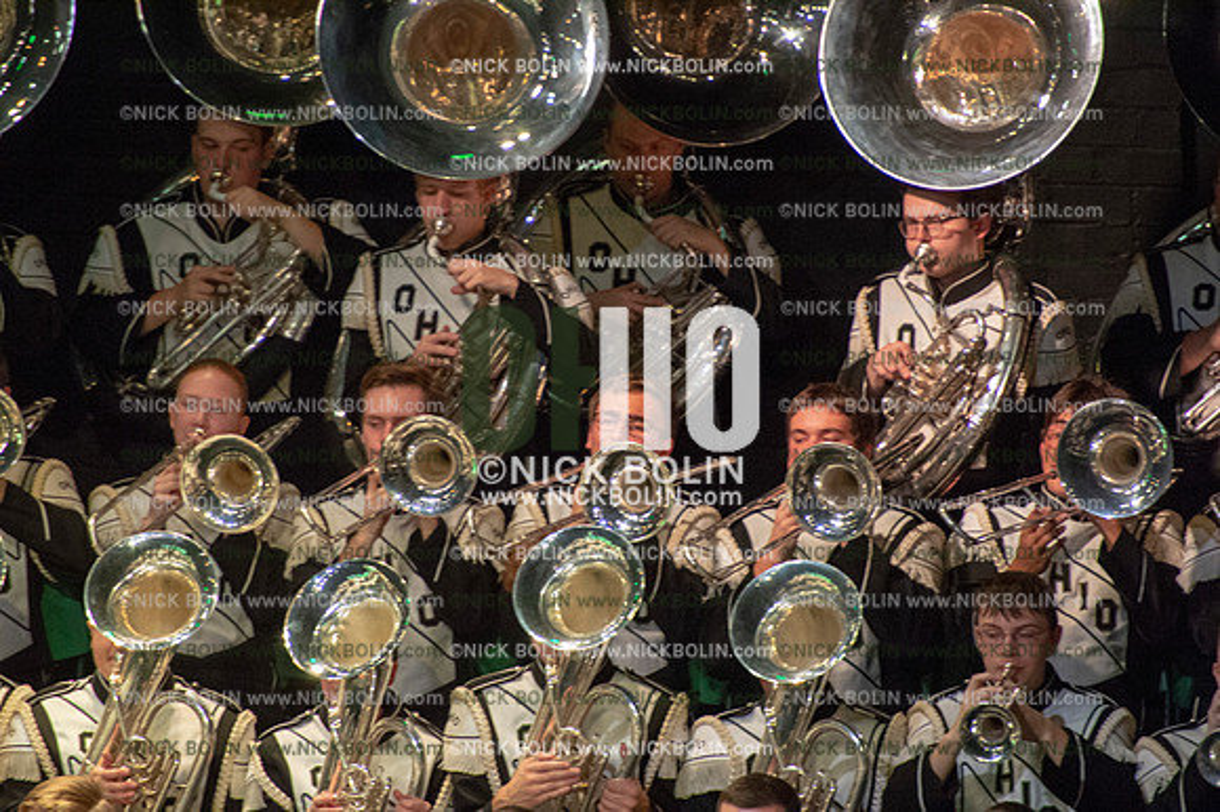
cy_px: 406
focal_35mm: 400
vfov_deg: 3.4
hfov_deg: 5.2
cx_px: 610
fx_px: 13547
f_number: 5.6
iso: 8000
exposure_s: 1/320
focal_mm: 400
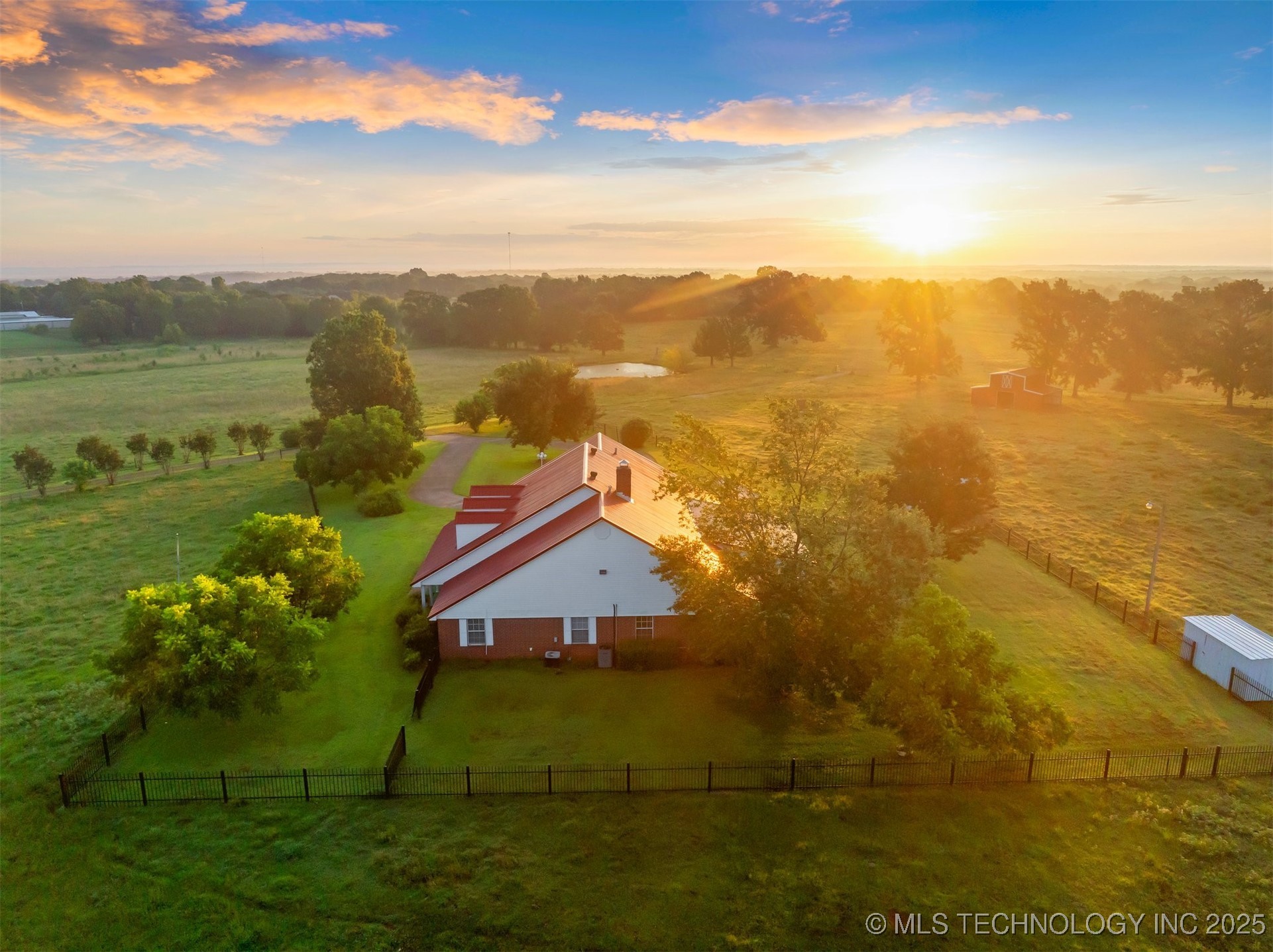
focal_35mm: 24
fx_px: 882
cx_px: 636
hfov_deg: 71.6
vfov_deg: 56.7
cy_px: 476
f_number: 9
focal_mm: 12.29
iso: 200
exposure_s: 1/160
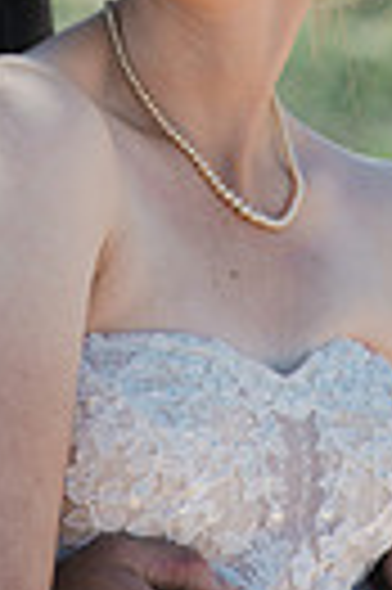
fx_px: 4765
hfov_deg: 4.7
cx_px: 191
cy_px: -239
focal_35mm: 291
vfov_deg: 7.0
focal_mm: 85
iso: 100
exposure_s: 1/320
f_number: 3.5
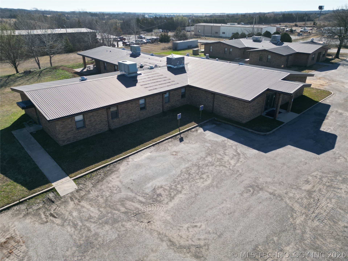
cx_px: 174
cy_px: 130
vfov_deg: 56.8
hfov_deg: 71.6
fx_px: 241
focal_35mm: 24
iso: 200
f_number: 1.7
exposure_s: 1/3000
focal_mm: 6.72
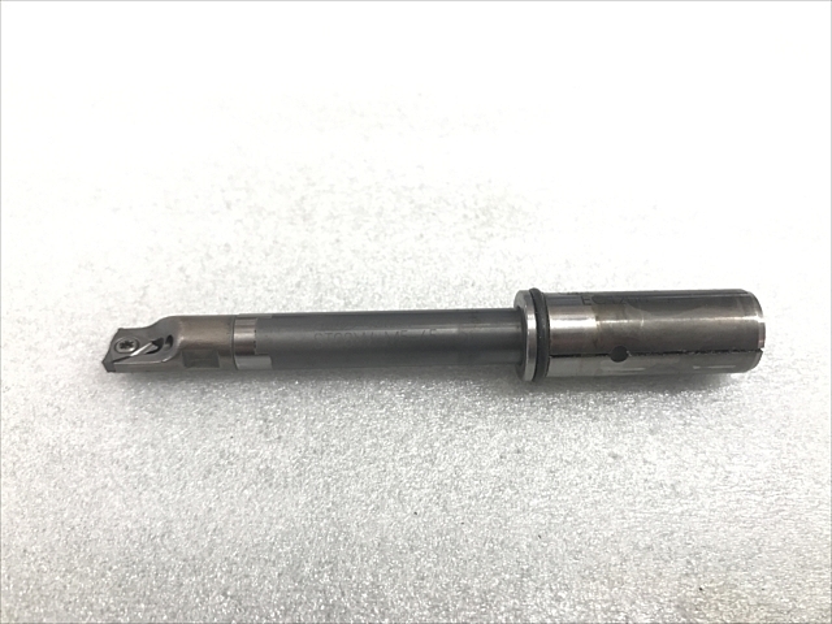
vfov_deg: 49.7
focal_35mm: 28
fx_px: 673
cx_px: 416
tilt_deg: -56.2
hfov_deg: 63.4
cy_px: 312
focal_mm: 3.99
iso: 25
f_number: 1.8
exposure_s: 1/50
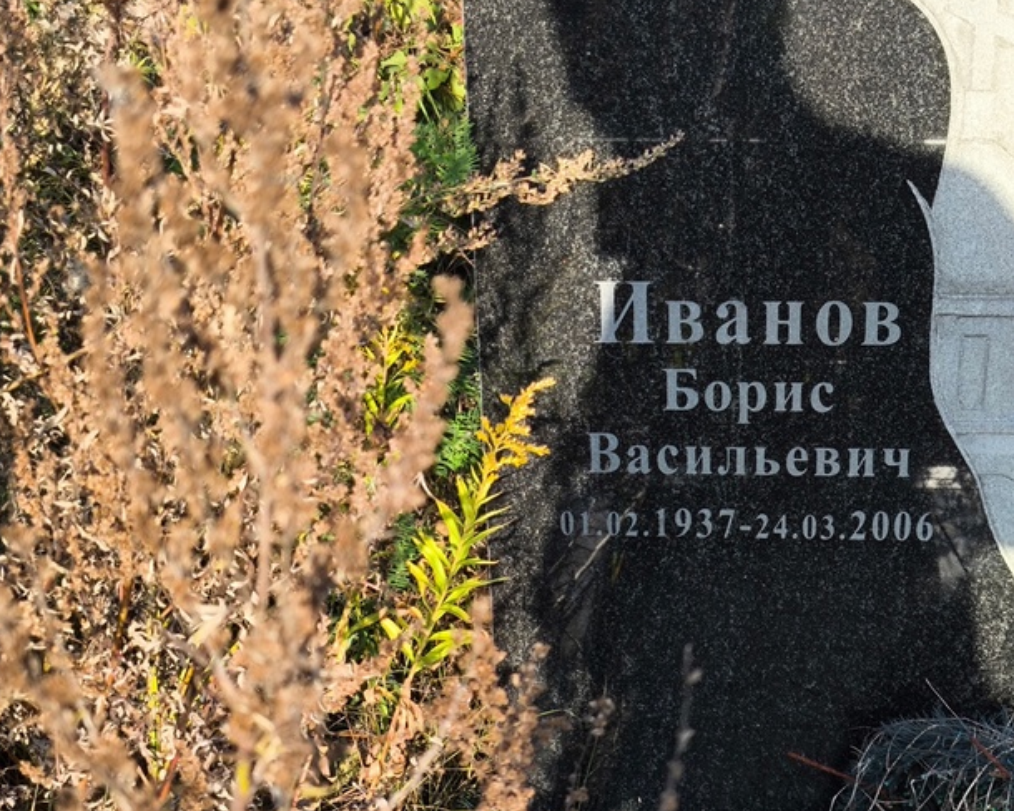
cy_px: 454
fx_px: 1921
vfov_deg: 23.8
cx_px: 588
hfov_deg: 29.5
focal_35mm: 64
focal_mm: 4.71
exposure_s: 1/318
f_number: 1.7
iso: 50
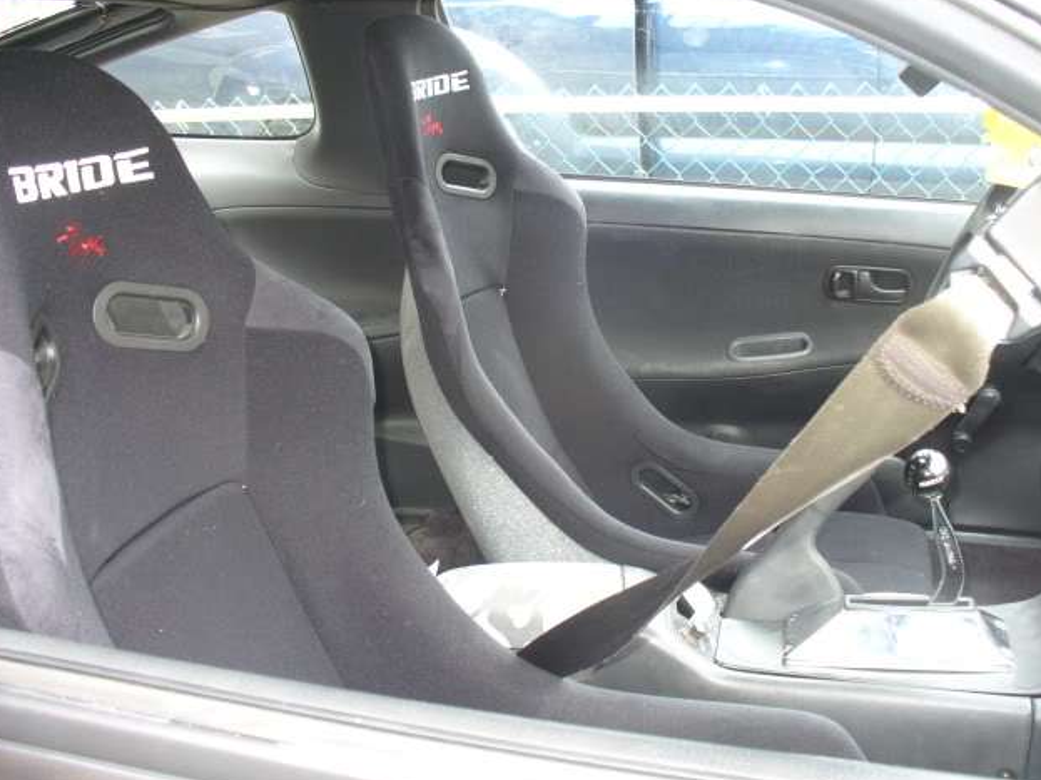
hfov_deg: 49.0
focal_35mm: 38
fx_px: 1143
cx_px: 523
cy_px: 389
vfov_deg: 37.7
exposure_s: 1/25
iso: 100
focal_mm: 6.1
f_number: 2.8
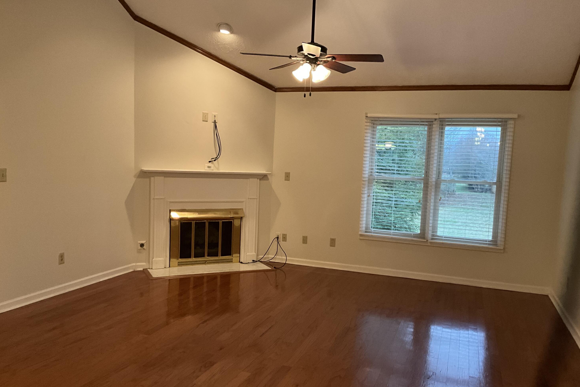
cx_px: 297
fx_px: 499
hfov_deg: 60.3
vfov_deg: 42.3
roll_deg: -2.2
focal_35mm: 31
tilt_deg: -5.6
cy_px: 204
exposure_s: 1/60
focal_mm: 3
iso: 200
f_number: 1.8
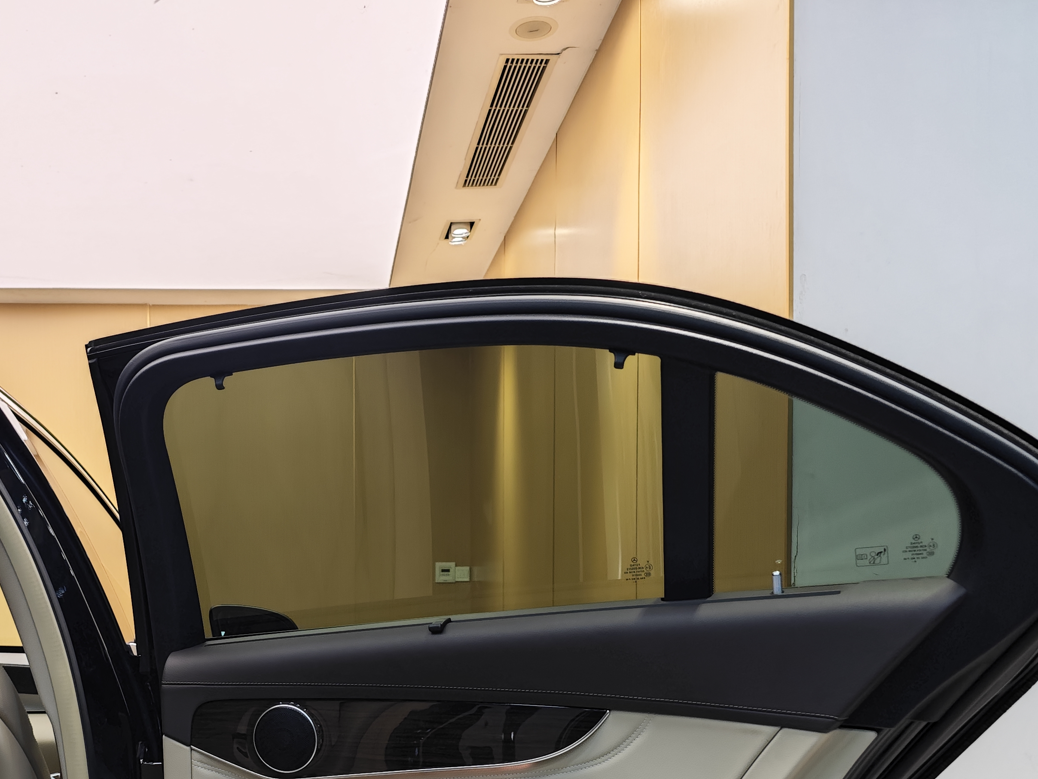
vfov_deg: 35.3
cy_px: 653
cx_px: 331
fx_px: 1169
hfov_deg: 47.0
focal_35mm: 39
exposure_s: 1/53.8
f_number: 1.9
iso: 400
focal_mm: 8.7
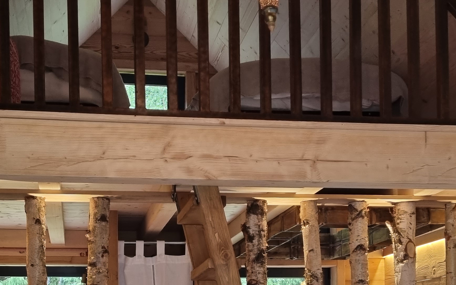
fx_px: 795
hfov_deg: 31.9
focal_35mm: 64
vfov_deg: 19.2
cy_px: 341
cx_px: 193
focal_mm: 5.4
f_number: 1.8
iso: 250
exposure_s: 1/100
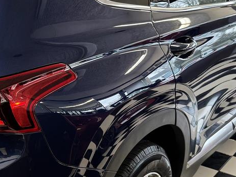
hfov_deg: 27.9
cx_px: 9
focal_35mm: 66
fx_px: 450
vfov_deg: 22.2
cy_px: 101
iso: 200
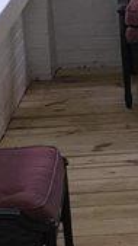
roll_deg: +1.4
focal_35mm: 179
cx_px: 277
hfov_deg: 6.6
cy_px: 112
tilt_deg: -15.9
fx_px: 1165
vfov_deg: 12.0
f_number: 2.2
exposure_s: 1/60
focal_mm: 4.15
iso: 32
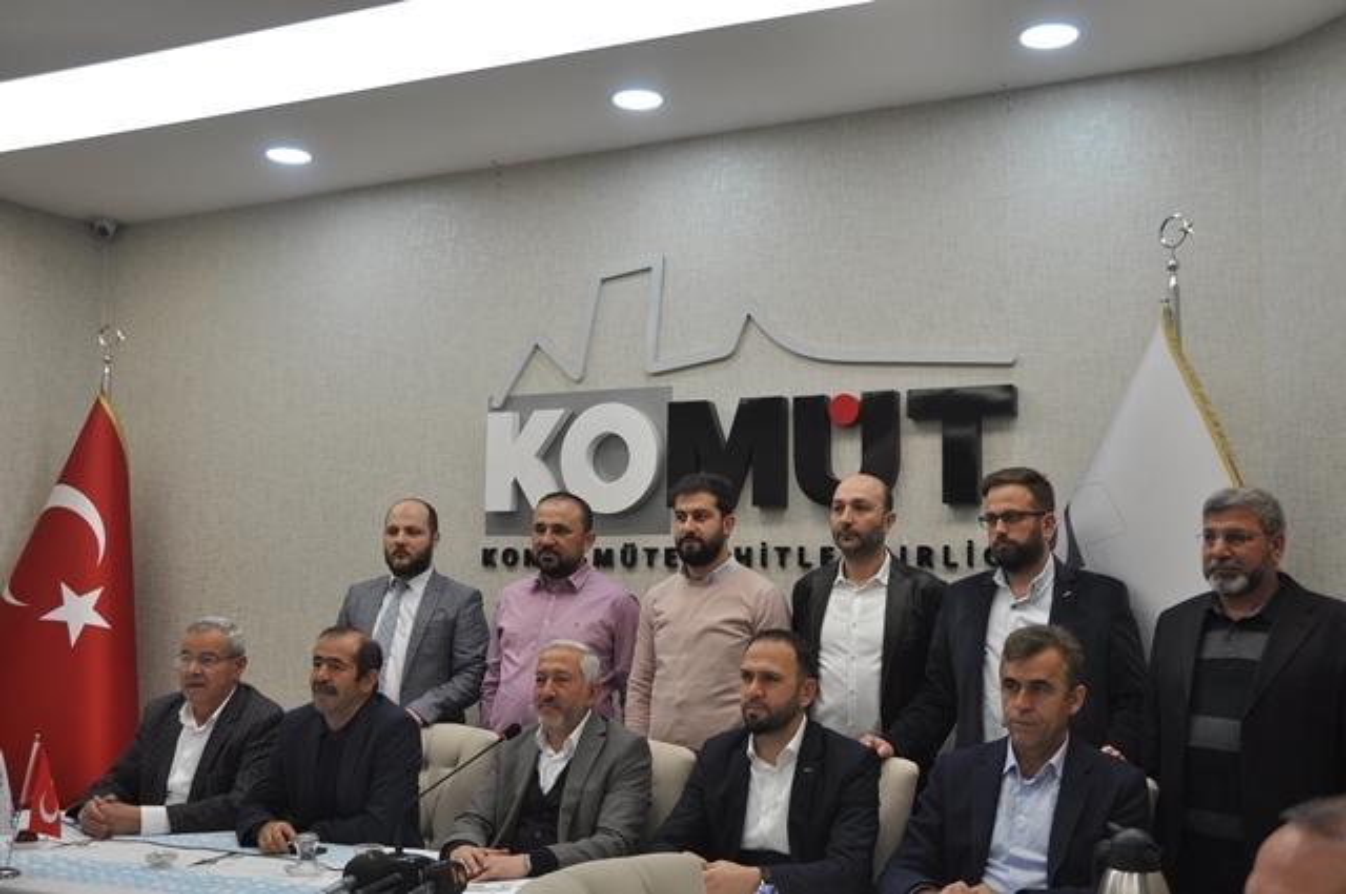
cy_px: 447
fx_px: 1512
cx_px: 673
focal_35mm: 40
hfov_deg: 48.0
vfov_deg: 32.9
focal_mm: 27
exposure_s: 1/80
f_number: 4.5
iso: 400
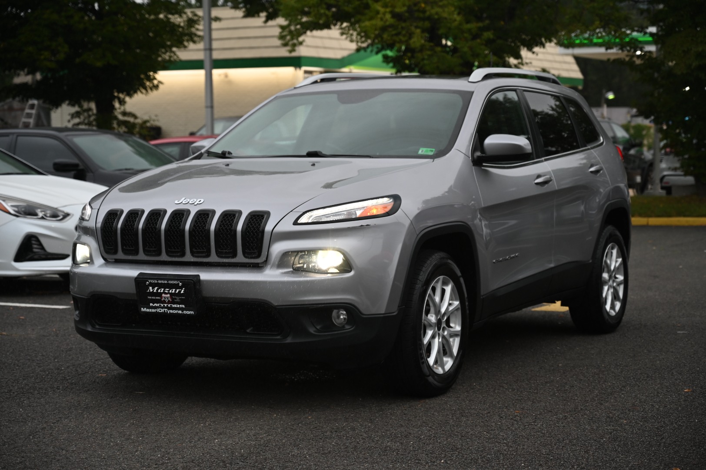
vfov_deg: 19.4
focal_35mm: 70
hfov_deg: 28.9
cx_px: 353
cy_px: 235
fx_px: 1372
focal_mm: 70
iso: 400
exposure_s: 1/250
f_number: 4
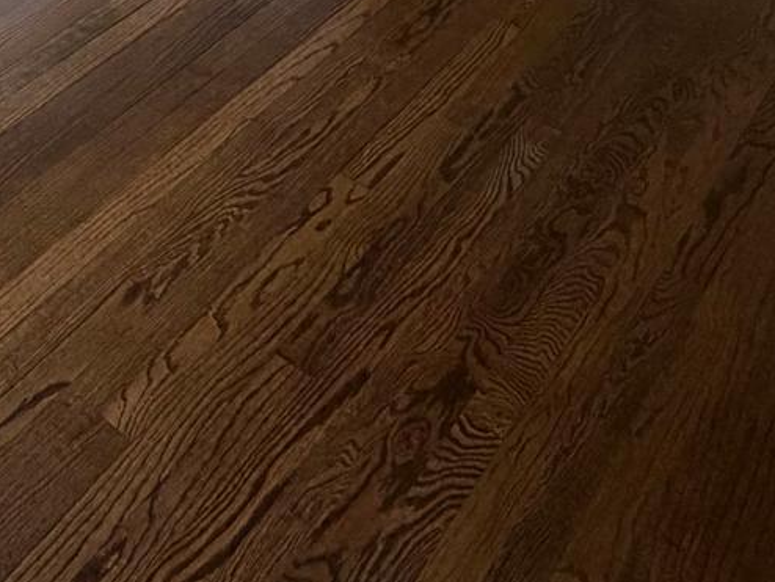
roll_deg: -1.7
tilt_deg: -17.2
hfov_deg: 26.9
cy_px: -386
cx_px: -279
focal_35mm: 58
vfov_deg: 20.1
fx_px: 1299
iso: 320
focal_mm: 2.22
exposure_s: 1/105
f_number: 2.2
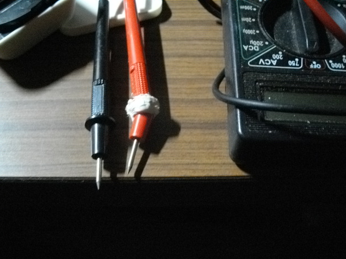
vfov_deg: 44.2
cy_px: 130
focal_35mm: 32
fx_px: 320
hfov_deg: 56.8
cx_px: 175
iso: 800
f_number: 2.9
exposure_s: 1/20
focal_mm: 5.7
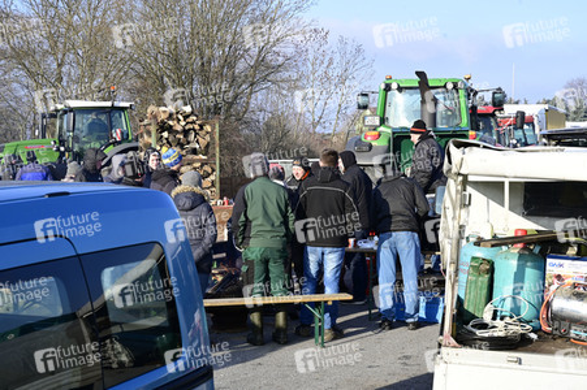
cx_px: 294
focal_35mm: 70
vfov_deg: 19.4
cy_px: 195
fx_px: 1141
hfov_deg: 28.9
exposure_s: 1/250
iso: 400
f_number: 11
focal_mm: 70
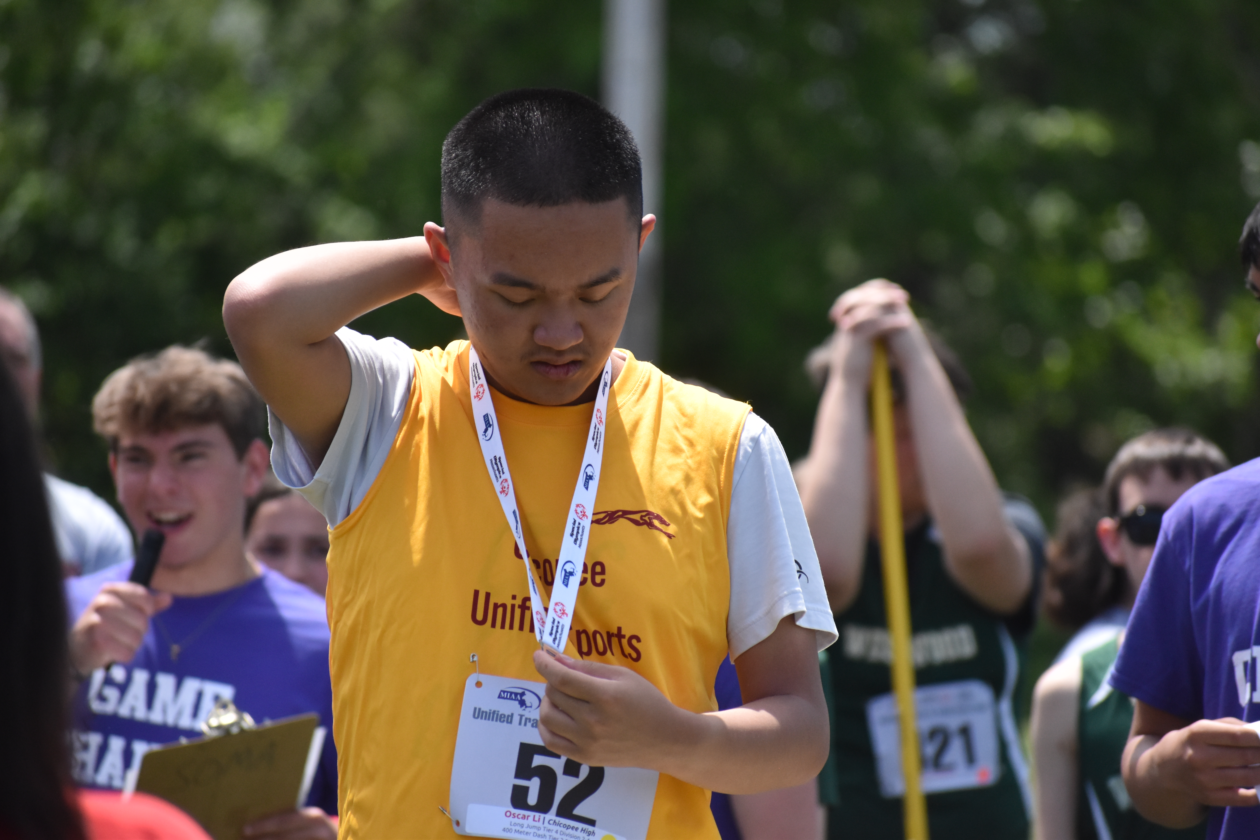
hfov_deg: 6.5
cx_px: 630
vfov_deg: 4.4
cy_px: 420
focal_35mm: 315
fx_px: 11024
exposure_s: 1/4000
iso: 1250
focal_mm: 210
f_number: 5.3
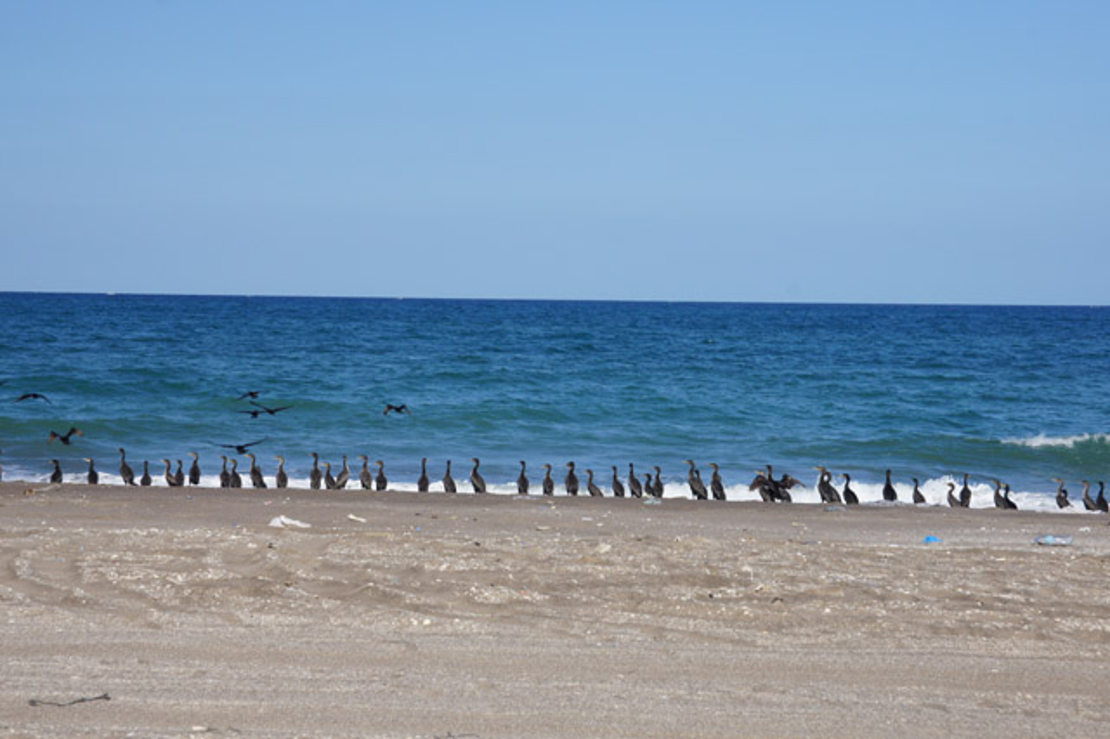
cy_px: 370
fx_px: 2311
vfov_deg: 18.2
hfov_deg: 27.0
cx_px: 555
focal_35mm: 75
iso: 200
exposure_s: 1/160
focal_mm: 50
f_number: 11
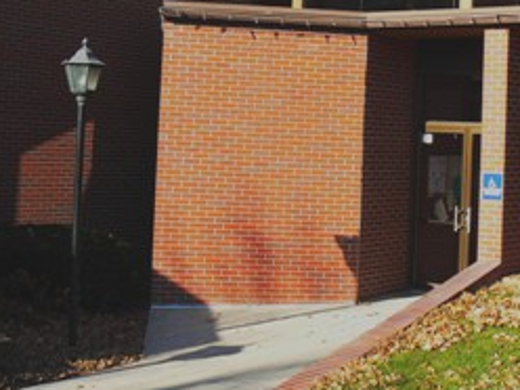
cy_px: 63
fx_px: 961
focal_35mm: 64
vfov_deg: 22.5
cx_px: 417
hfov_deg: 29.6
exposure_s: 1/160
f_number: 5.6
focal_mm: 6
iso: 80
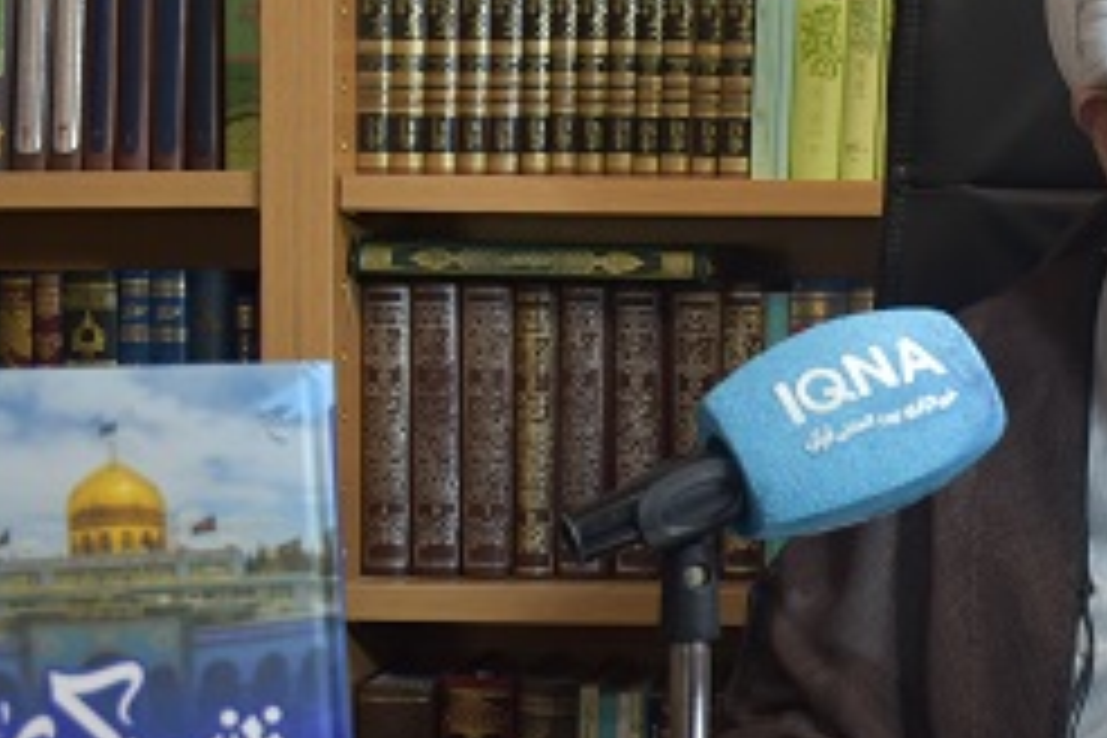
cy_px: 333
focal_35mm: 95
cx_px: 1066
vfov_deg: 14.4
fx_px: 2921
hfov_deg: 20.9
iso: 220
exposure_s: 1/25
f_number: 3.8
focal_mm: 26
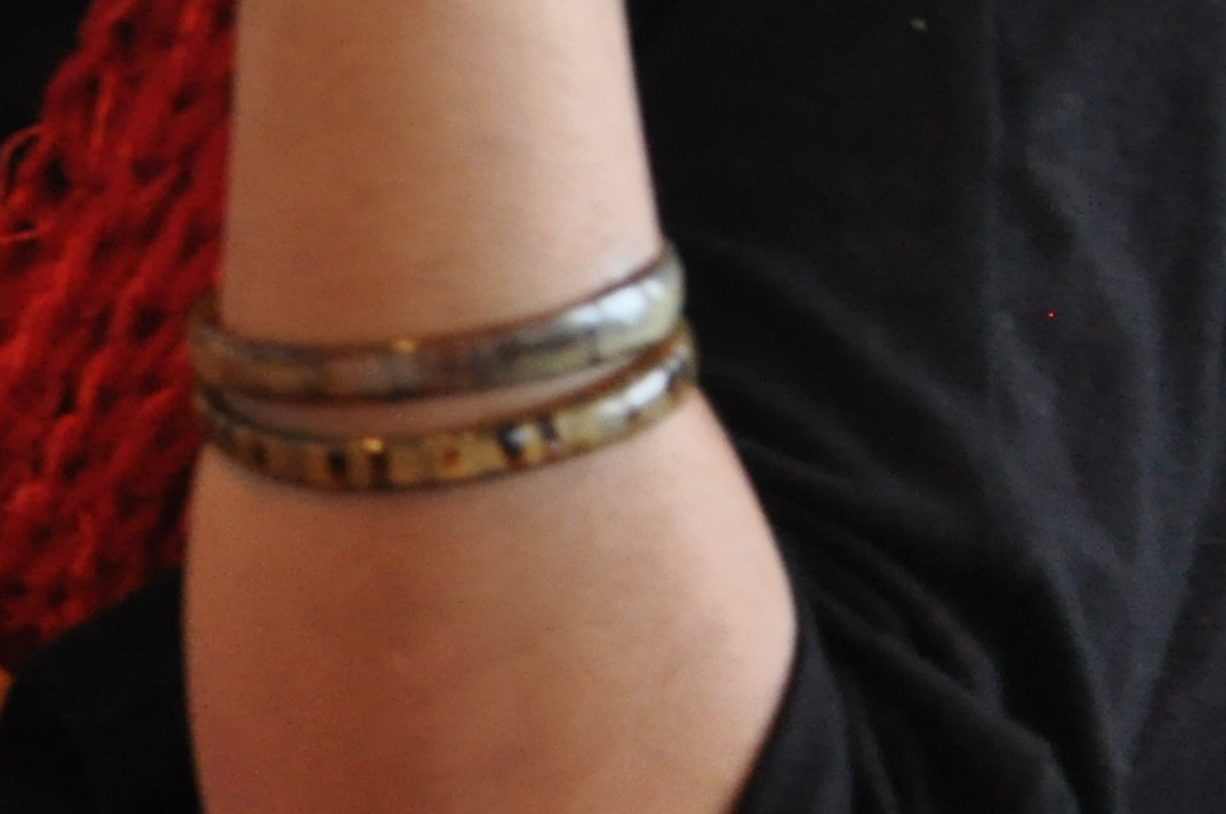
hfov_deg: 11.2
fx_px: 5884
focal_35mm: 173
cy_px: -44
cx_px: -862
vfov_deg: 7.9
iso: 1100
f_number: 4
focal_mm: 26
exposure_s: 1/30
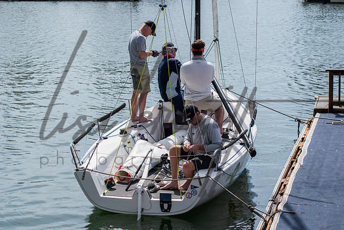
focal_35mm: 105
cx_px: 172
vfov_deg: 13.0
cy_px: 115
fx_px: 1004
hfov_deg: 19.5
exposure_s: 1/320
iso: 100
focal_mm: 70
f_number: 8
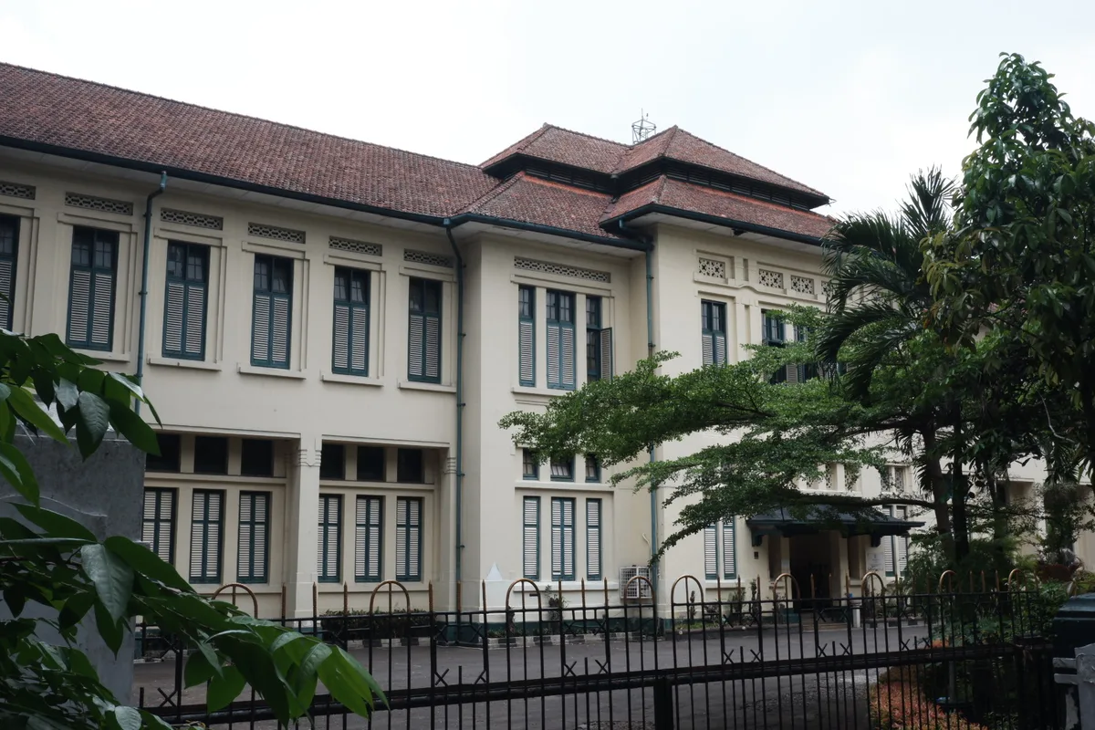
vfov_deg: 35.1
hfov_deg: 50.7
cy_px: 365
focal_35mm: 38
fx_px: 1156
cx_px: 548
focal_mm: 25.6
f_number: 18
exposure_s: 1/60
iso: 320
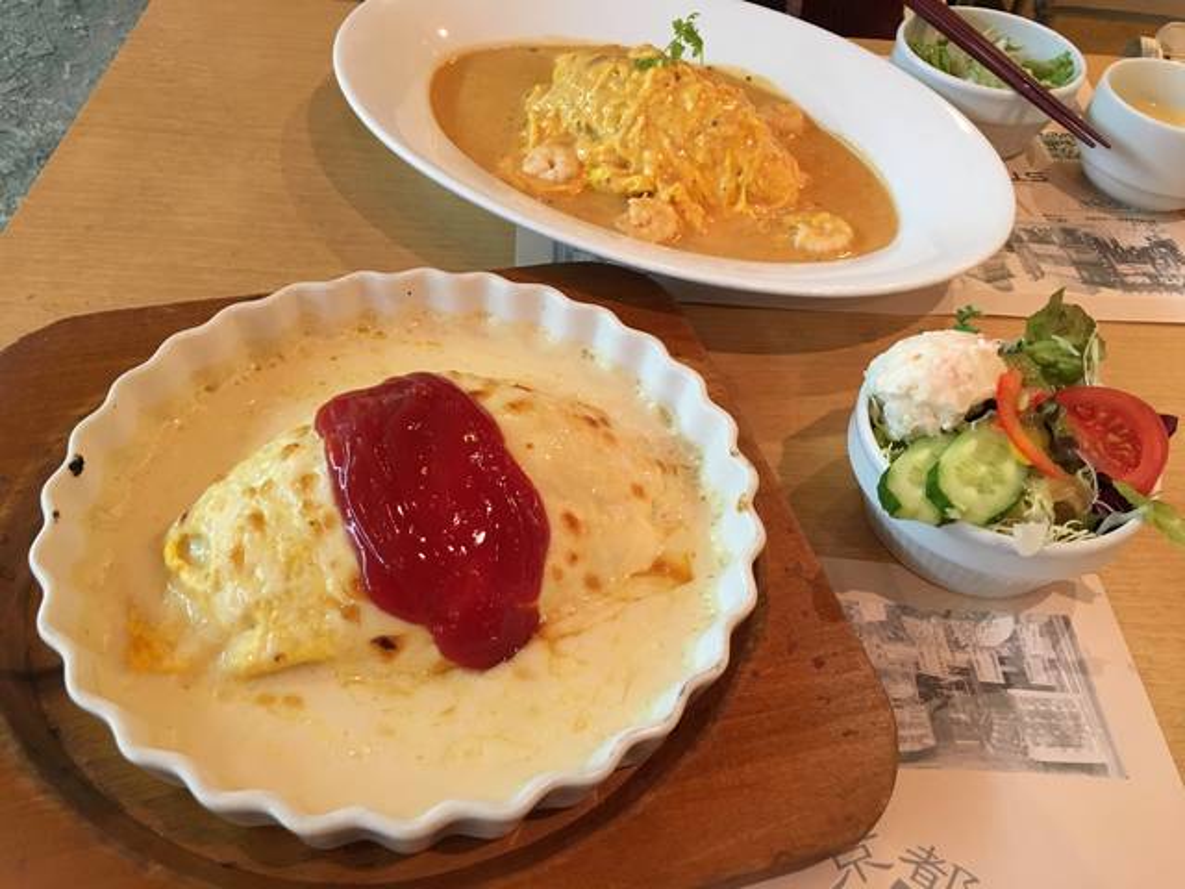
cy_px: 444
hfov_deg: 61.7
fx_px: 993
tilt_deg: -47.2
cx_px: 592
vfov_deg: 48.2
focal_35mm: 29
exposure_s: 1/30
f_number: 2.2
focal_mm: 4.15
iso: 125
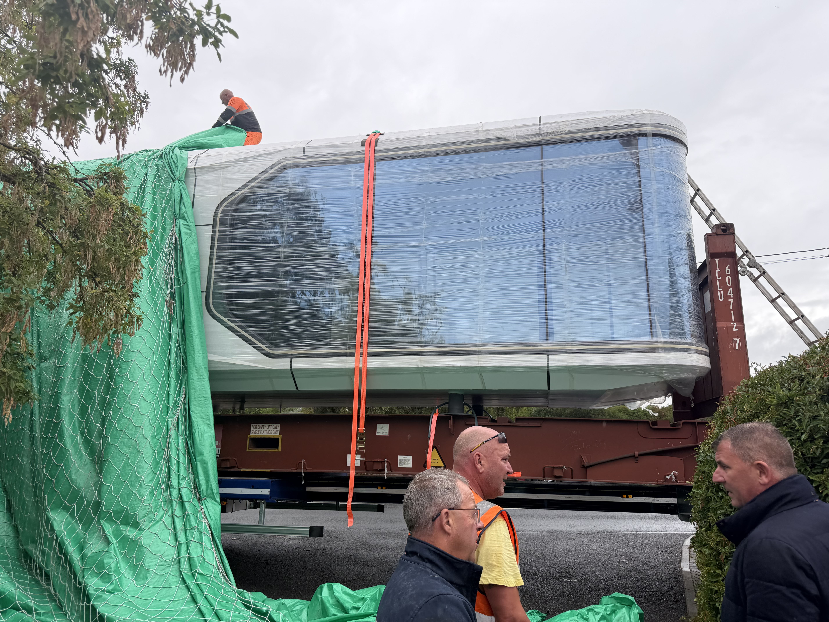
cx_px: 414
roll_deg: -2.0
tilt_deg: +12.8
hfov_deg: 71.6
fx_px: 575
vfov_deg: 56.8
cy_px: 311
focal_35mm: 24
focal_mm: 6.76
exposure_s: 1/1018
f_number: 1.78
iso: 80
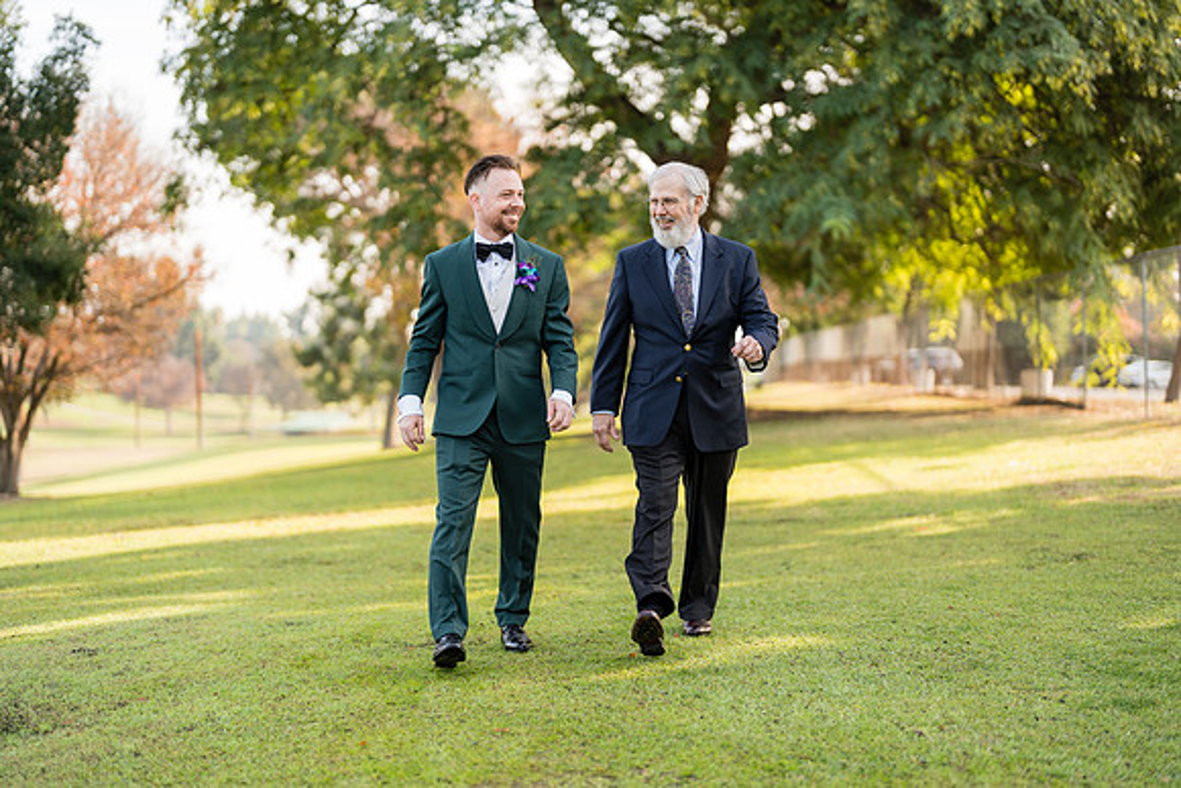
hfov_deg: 39.6
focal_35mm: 50
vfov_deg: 27.0
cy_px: 394
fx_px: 1641
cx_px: 590
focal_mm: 50
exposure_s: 1/1600
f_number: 1.2
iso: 125
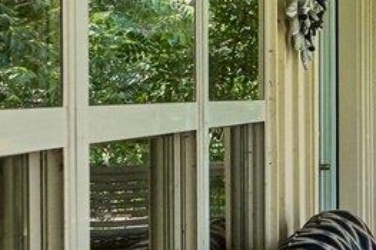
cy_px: 81
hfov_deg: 10.4
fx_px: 1138
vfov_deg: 12.5
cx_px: 1228
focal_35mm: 109
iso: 100
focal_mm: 14
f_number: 5.6
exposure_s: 1/125
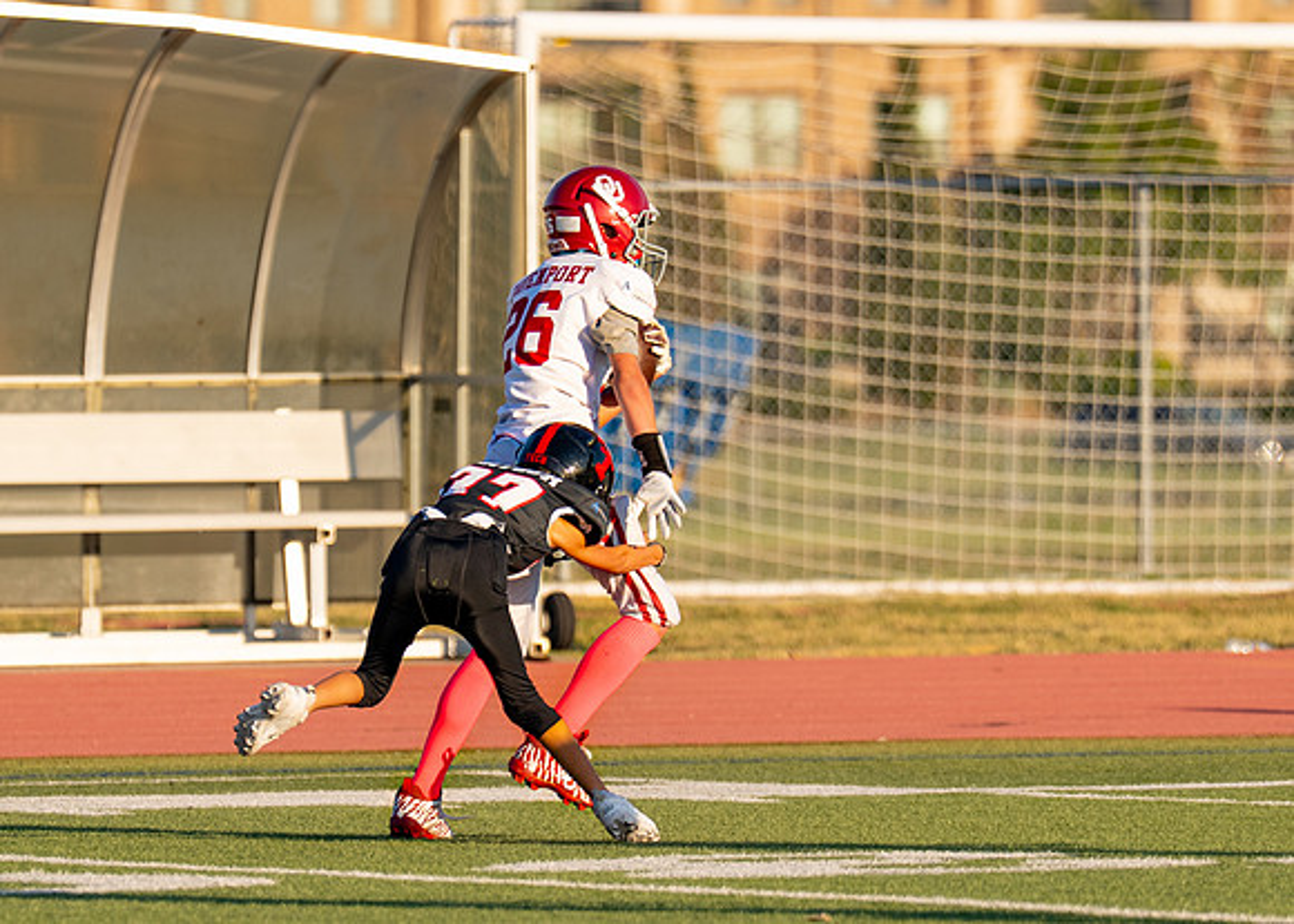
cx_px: 592
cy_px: 652
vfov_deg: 2.5
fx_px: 20786
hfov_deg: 3.6
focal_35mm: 566
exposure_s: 1/1250
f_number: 2.8
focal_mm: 200
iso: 100
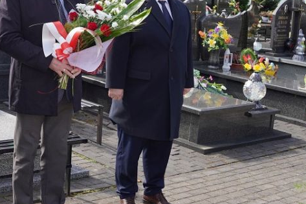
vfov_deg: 18.5
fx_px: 620
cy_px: 47
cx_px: 24
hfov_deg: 26.7
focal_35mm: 73
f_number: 5.6
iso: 100
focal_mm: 24
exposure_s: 1/200
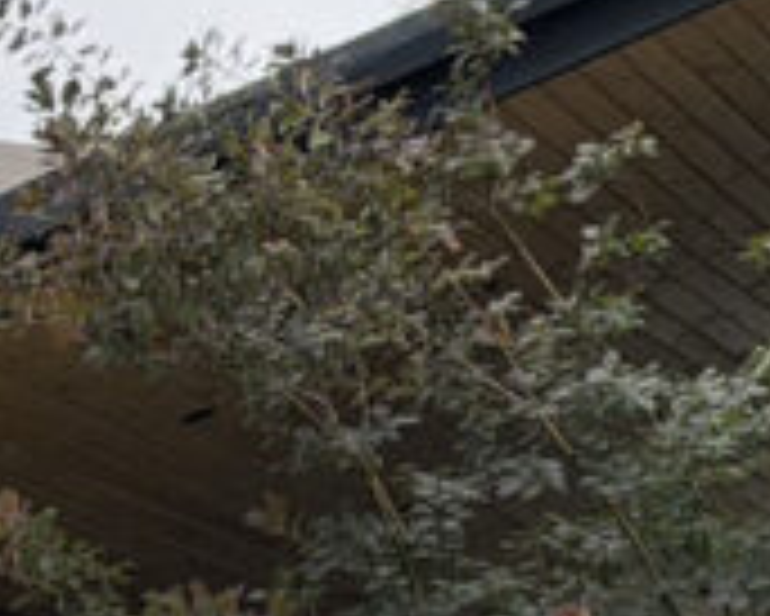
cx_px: 1797
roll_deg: -1.5
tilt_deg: +7.5
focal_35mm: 280
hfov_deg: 6.6
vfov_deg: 5.5
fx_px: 6385
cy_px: 477
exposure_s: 1/2088
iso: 100
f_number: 1.78
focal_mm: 6.76
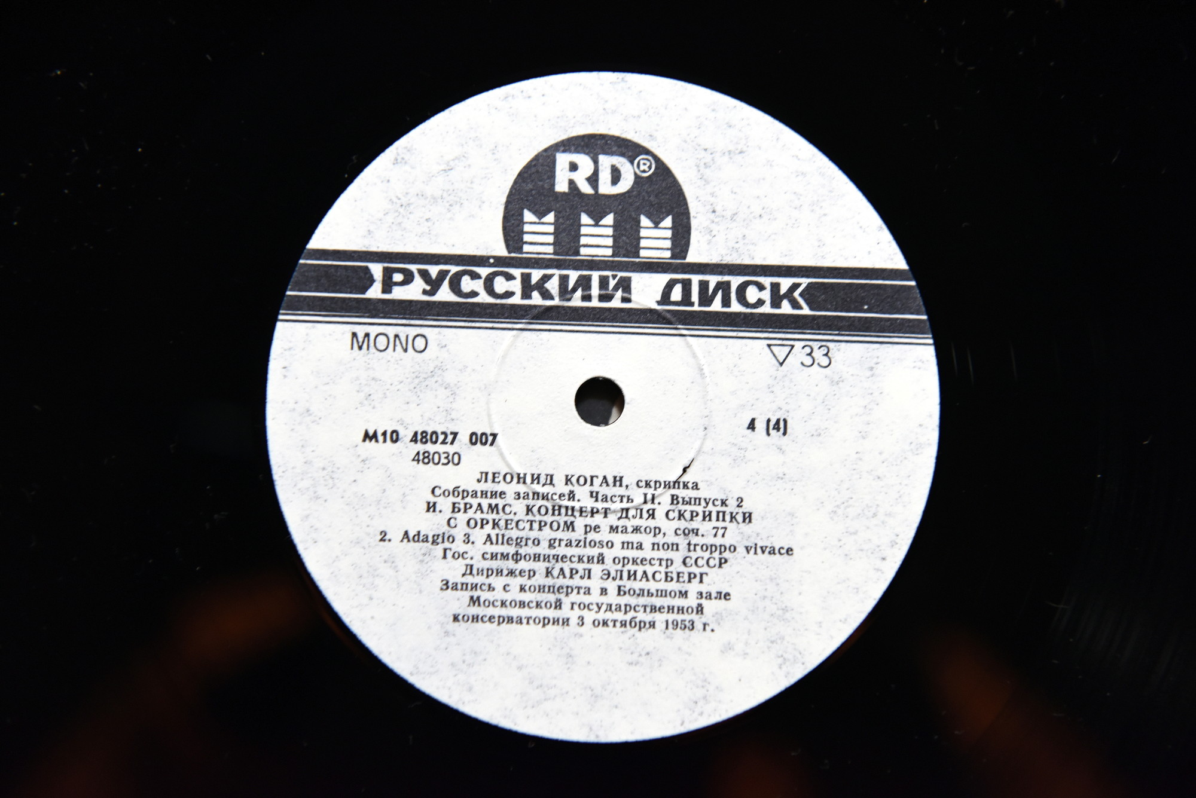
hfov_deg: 38.2
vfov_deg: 26.0
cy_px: 399
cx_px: 598
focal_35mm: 52
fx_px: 1728
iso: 1250
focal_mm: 52
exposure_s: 1/60
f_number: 4
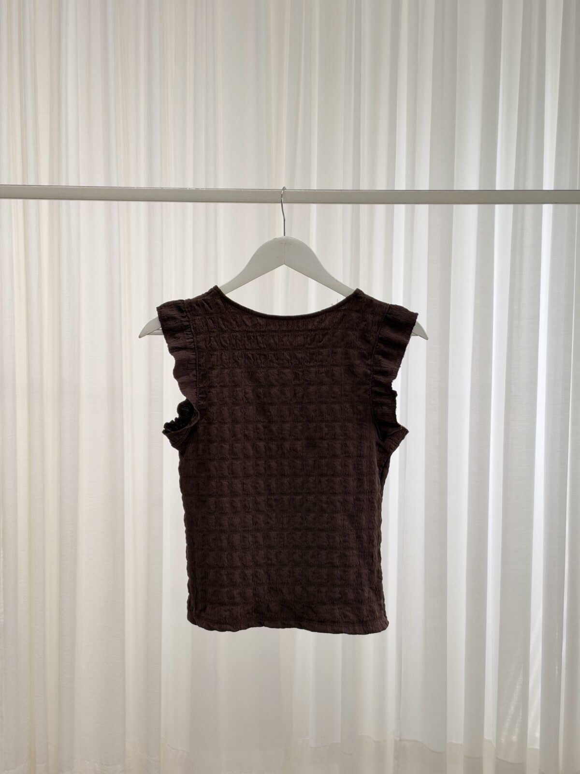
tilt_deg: -4.3
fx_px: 1072
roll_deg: -0.5
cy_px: 387
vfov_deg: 39.7
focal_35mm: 48
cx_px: 290
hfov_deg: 30.3
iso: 80
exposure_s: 1/158
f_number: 1.48
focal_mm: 6.93
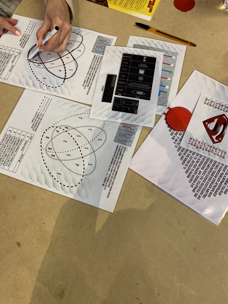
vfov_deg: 67.3
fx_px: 228
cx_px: 114
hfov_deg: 53.1
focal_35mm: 26
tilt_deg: -70.8
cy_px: 152
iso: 100
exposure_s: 1/50
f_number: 1.8
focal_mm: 4.25
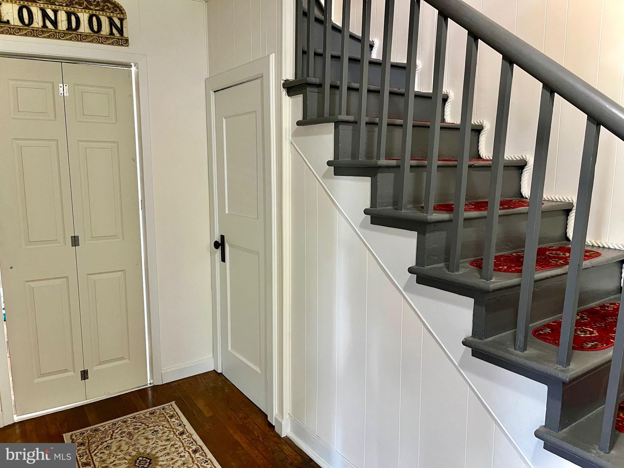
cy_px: 234
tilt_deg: -8.8
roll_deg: +0.3
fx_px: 469
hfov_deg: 67.3
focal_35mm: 26
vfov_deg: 53.1
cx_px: 312
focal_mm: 5.1
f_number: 1.6
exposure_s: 1/60
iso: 320
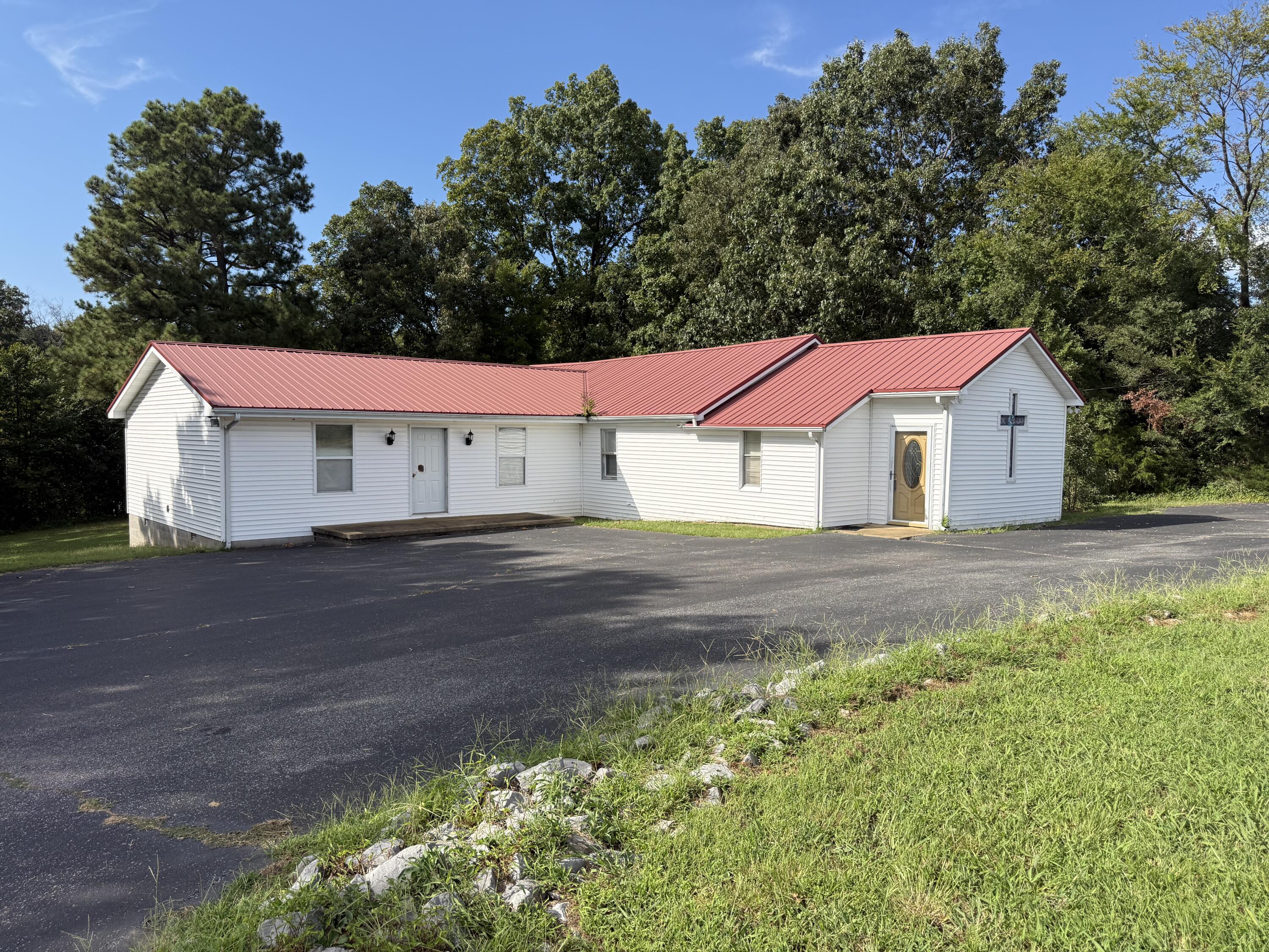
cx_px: 634
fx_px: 880
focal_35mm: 24
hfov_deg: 71.6
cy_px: 476
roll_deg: -0.5
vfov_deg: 56.8
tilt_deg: -2.9
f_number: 1.78
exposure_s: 1/3584
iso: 100
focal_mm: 6.76
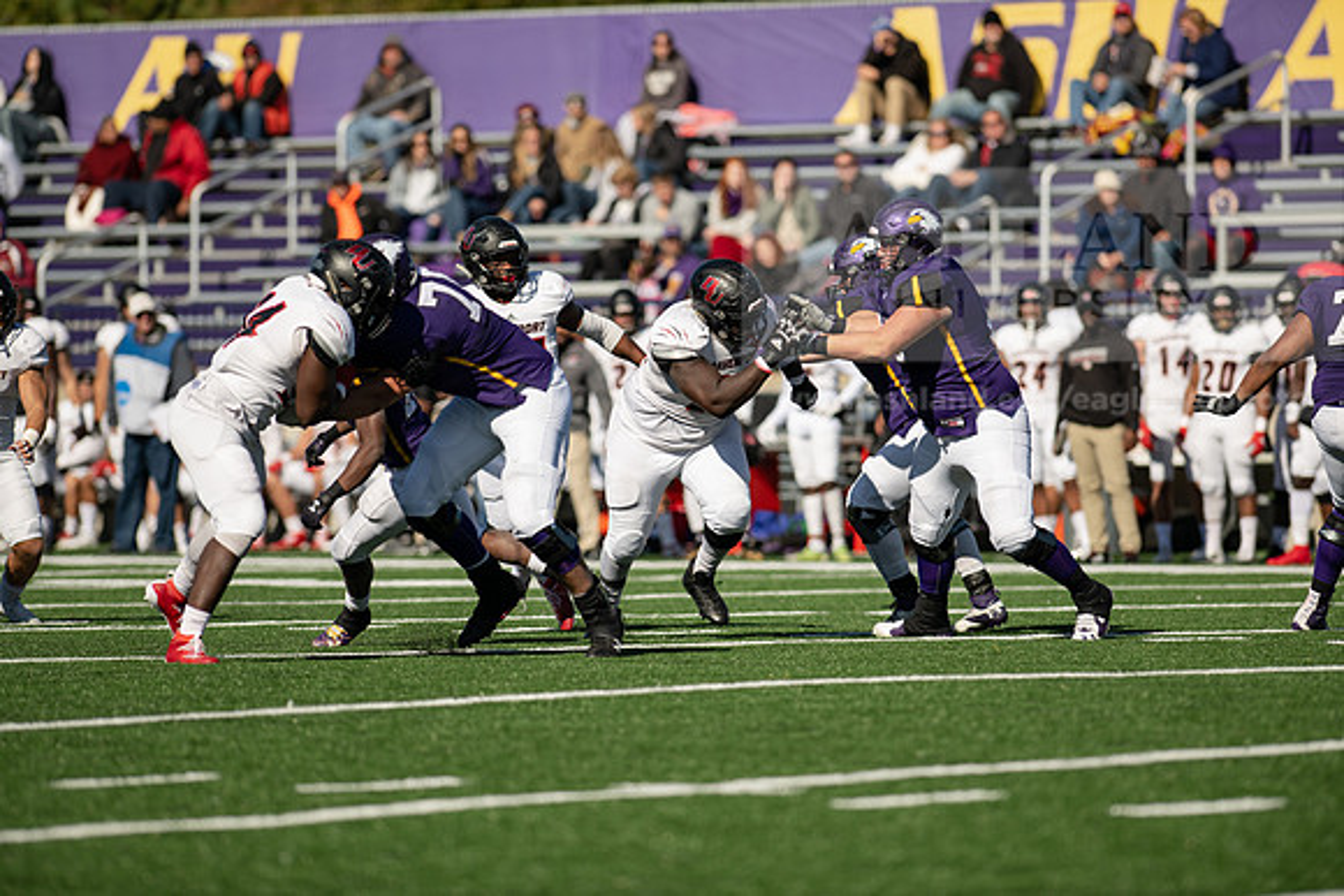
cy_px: 448
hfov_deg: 6.9
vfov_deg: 4.6
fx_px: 11202
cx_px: 672
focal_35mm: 300
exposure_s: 1/2000
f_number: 3.5
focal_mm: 300
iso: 125
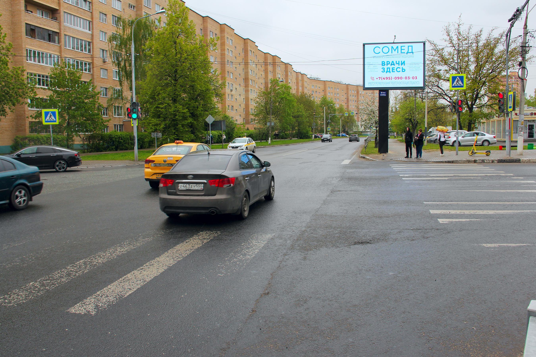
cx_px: 268
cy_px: 178
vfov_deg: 25.1
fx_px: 804
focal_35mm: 54
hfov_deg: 36.9
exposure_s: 1/200
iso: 100
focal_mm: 18
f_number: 8
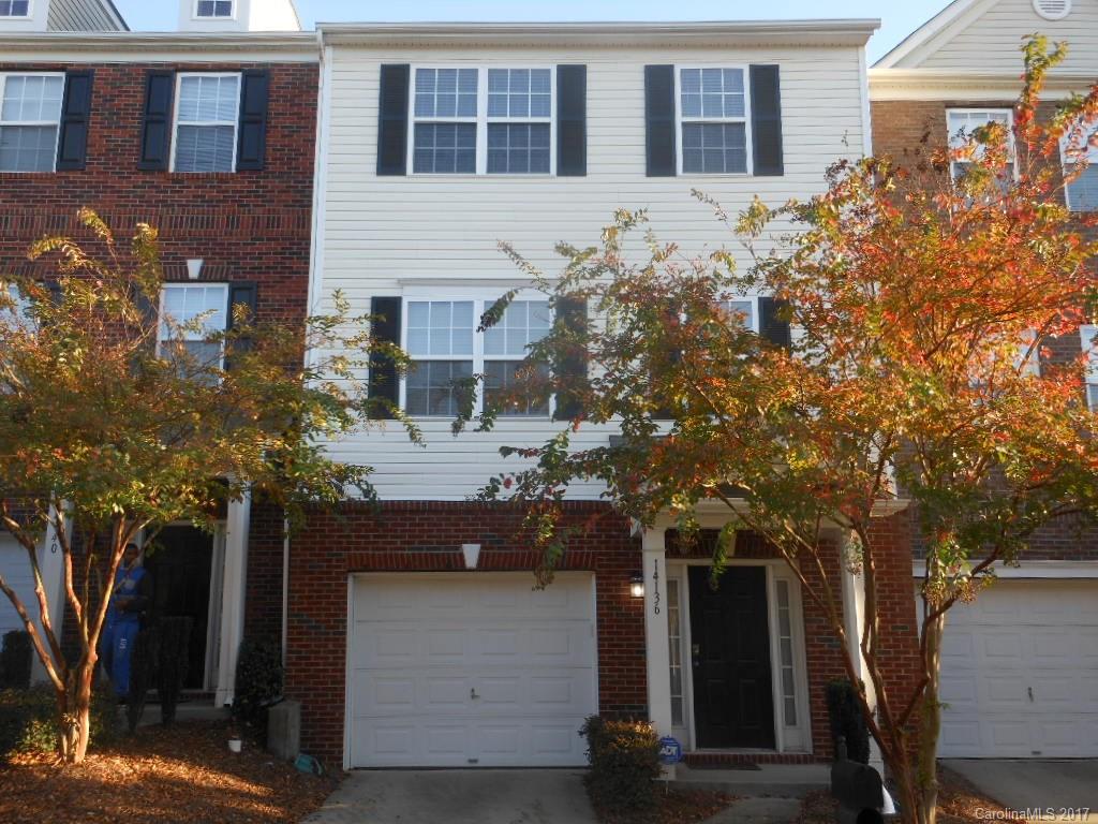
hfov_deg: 55.4
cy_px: 412
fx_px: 1047
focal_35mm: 33
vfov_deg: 42.9
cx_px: 549
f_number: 4
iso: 80
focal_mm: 5.9
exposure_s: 1/100
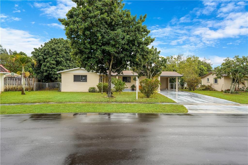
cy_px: 82
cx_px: 124
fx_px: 151
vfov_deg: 57.1
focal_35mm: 22
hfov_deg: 78.6
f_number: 9
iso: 100
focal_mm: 22
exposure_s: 1/30
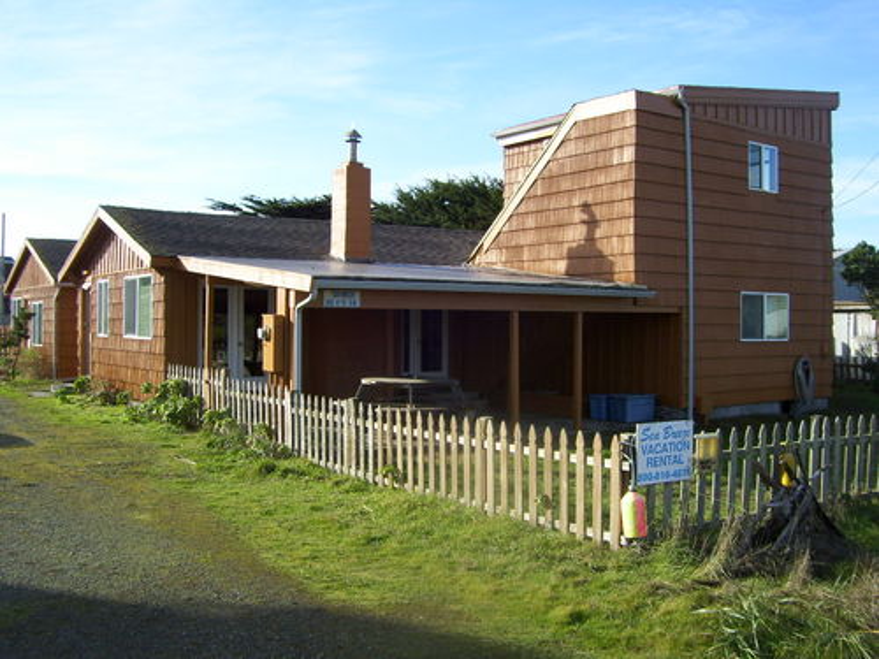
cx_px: 440
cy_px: 330
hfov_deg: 51.4
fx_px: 914
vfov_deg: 39.7
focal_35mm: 36
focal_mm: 6
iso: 80
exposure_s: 1/250
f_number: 4.8
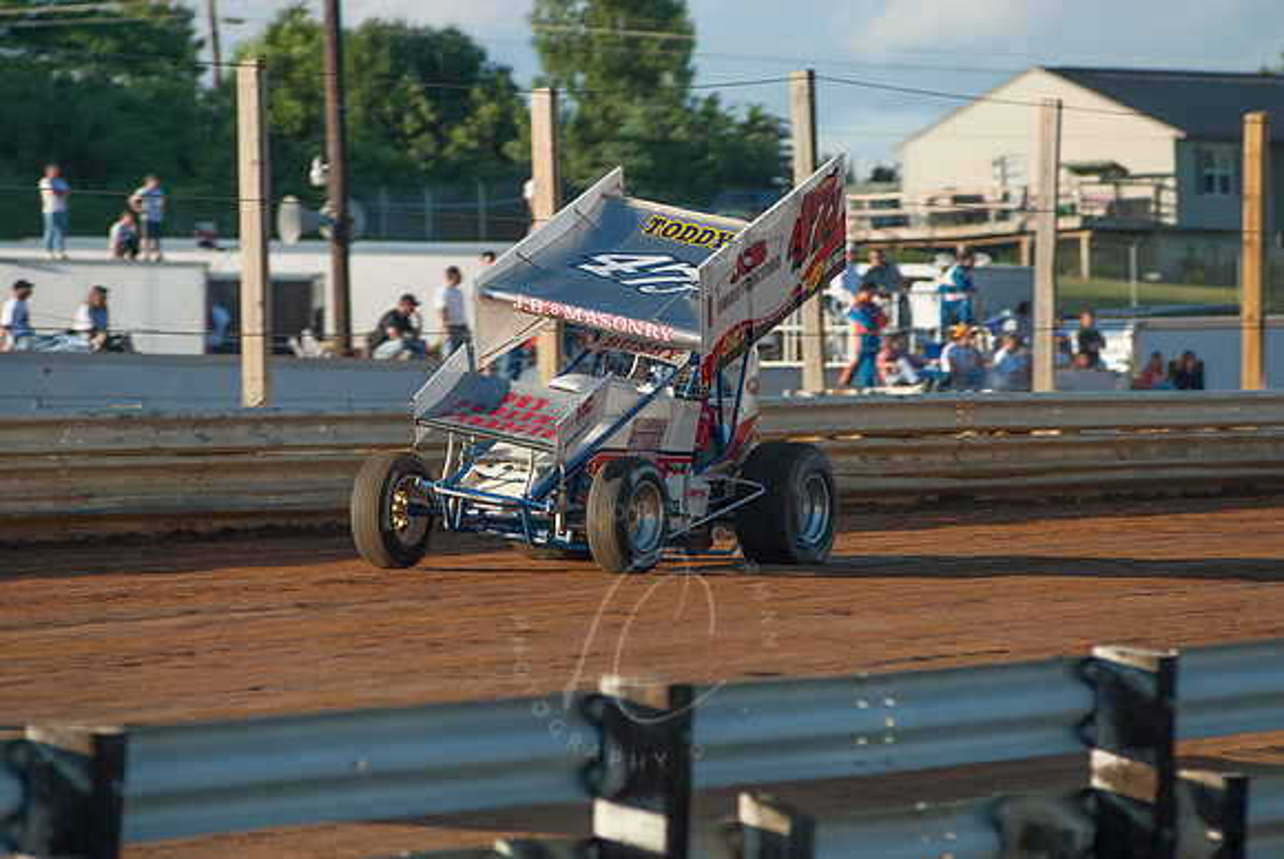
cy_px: 430
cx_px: 642
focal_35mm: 300
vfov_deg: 4.6
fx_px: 10711
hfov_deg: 6.9
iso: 100
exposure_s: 1/640
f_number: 4
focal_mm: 200
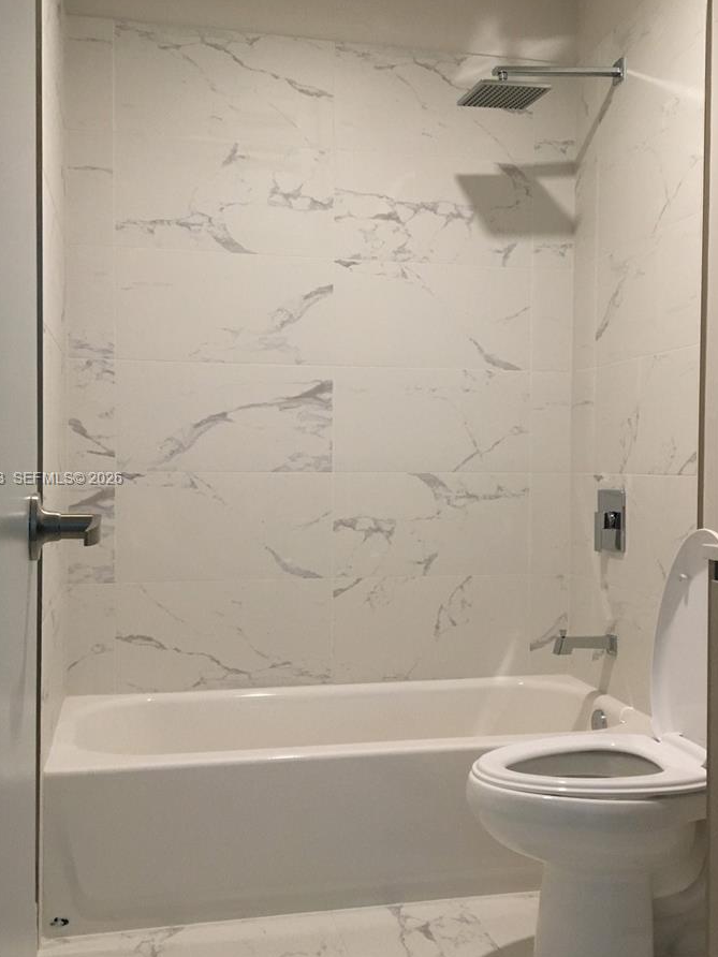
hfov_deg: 36.8
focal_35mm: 39
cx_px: 407
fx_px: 1079
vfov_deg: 47.9
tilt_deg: -0.2
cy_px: 480
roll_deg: -1.2
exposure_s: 1/30
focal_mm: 4.15
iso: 125
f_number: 2.2
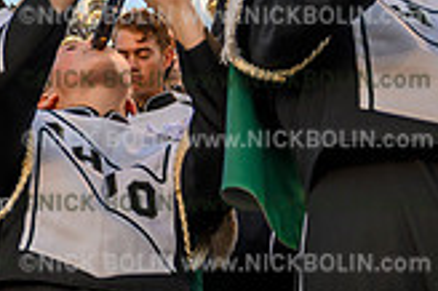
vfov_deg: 9.4
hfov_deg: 13.4
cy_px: 16
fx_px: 1762
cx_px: -195
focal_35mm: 145
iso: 100
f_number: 4
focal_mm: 41
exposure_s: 1/125
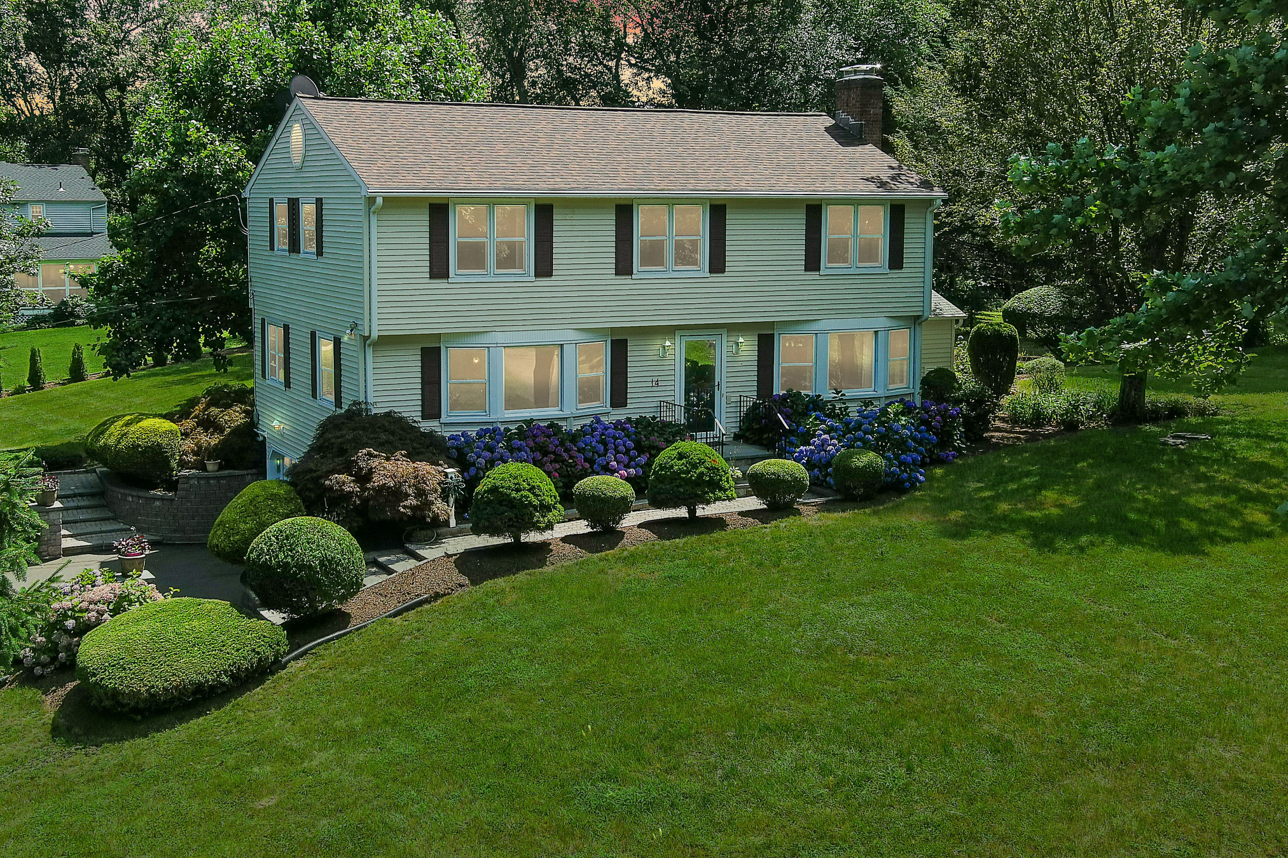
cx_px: 553
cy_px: 348
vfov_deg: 30.4
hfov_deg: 44.4
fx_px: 1574
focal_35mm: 44
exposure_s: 1/60
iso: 200
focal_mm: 10.57
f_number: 4.5
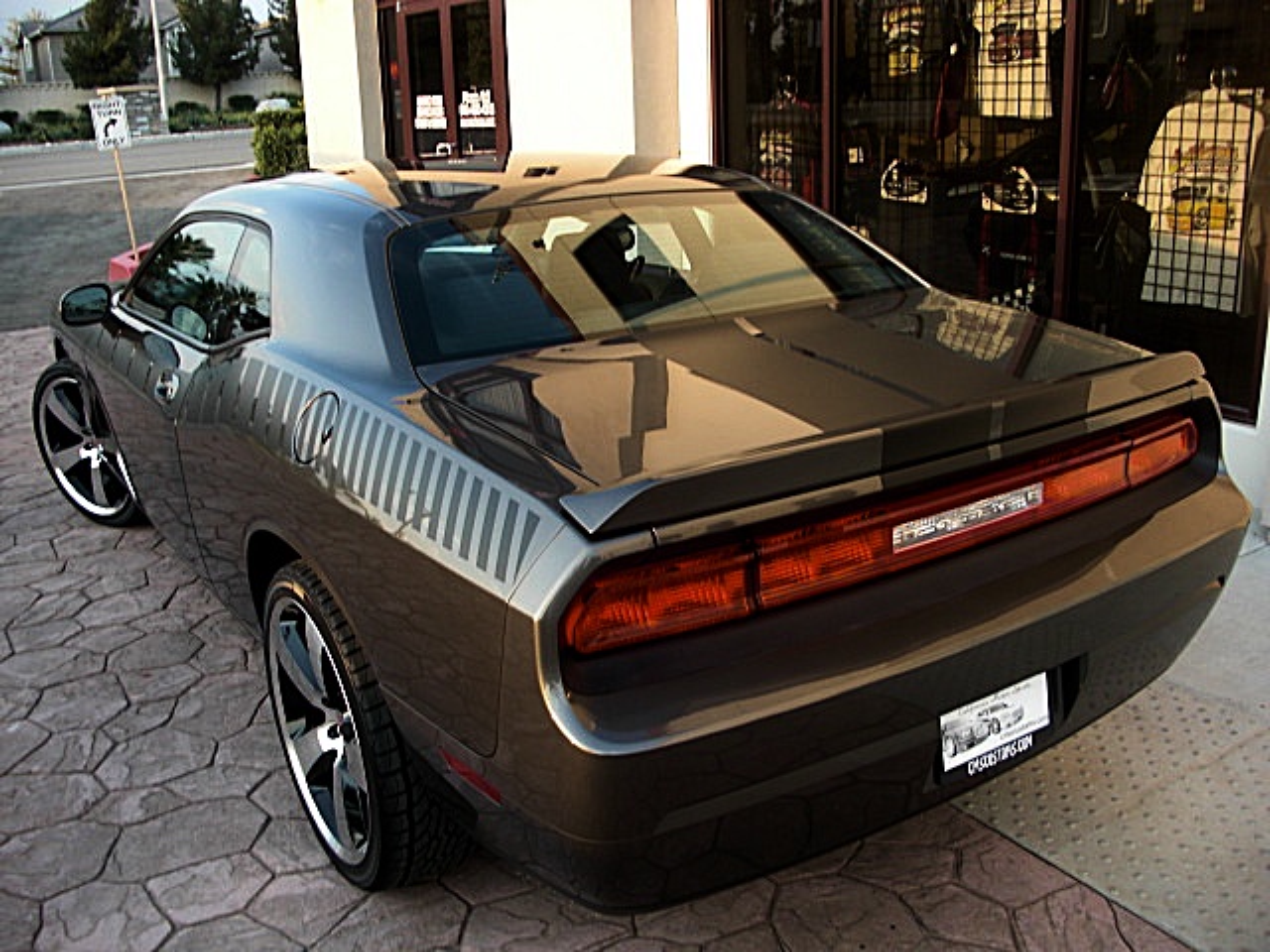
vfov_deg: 39.7
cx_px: 635
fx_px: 1321
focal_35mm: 36
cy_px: 476
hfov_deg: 51.4
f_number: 2.8
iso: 50
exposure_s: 1/100
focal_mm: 6.3
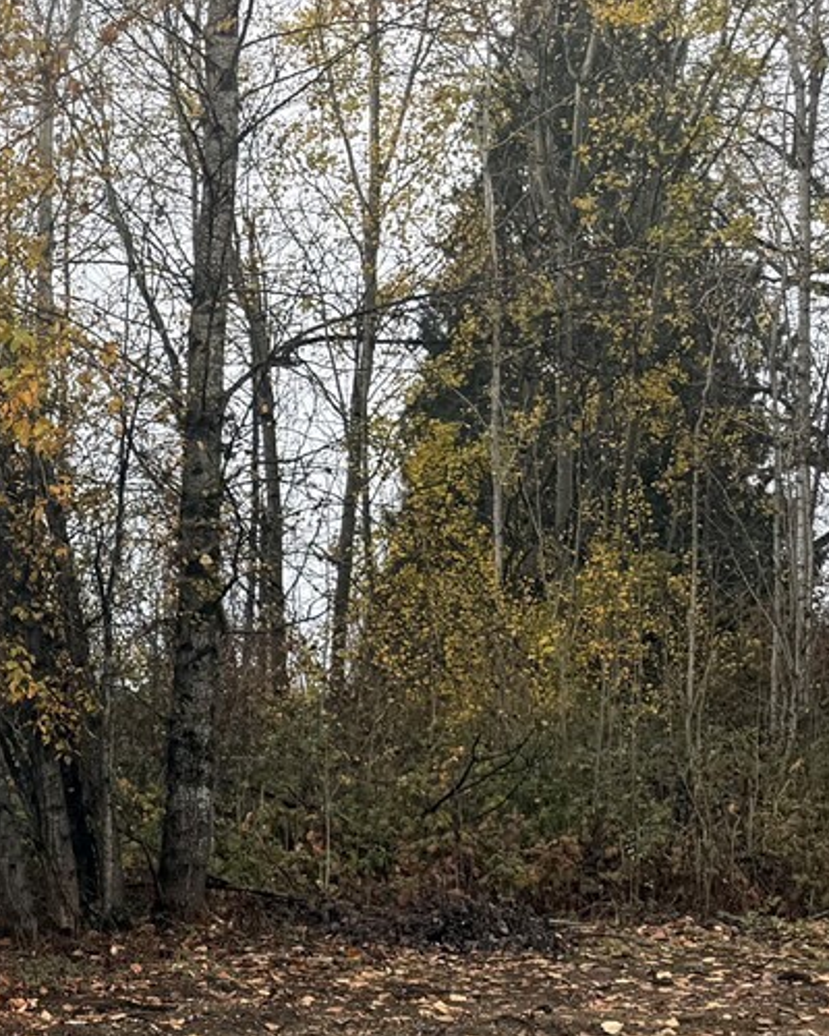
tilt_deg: -1.9
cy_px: 961
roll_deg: +0.1
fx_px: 2300
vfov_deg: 24.5
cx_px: -489
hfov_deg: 17.8
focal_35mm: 75
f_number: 1.78
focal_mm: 6.76
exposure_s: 1/780
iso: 80
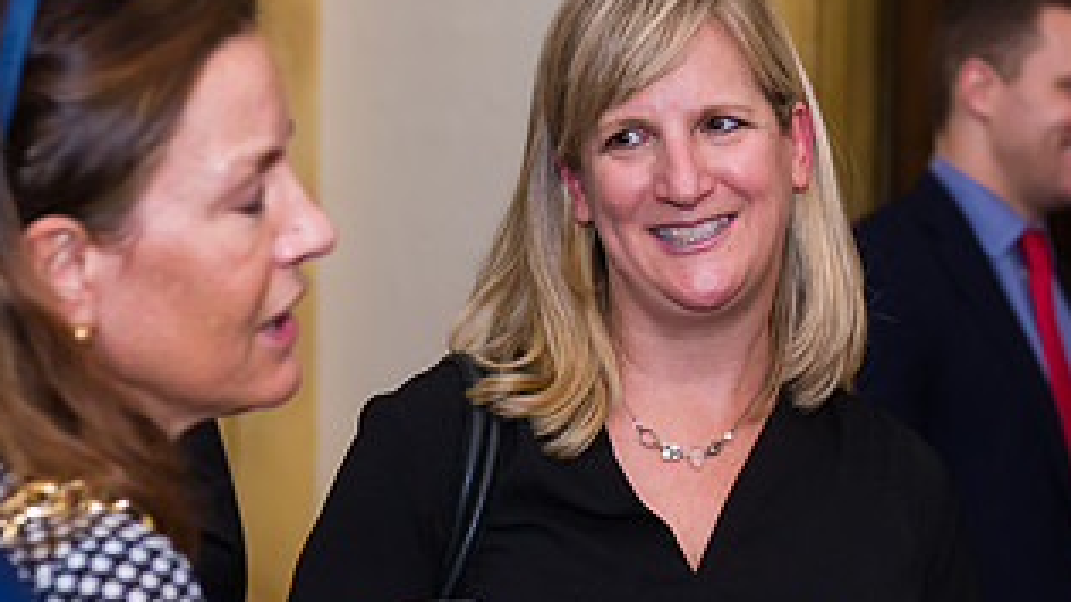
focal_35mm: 112
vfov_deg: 10.8
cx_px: 690
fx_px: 3180
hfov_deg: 19.1
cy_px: 260
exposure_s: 1/100
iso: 1000
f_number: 3.5
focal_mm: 58
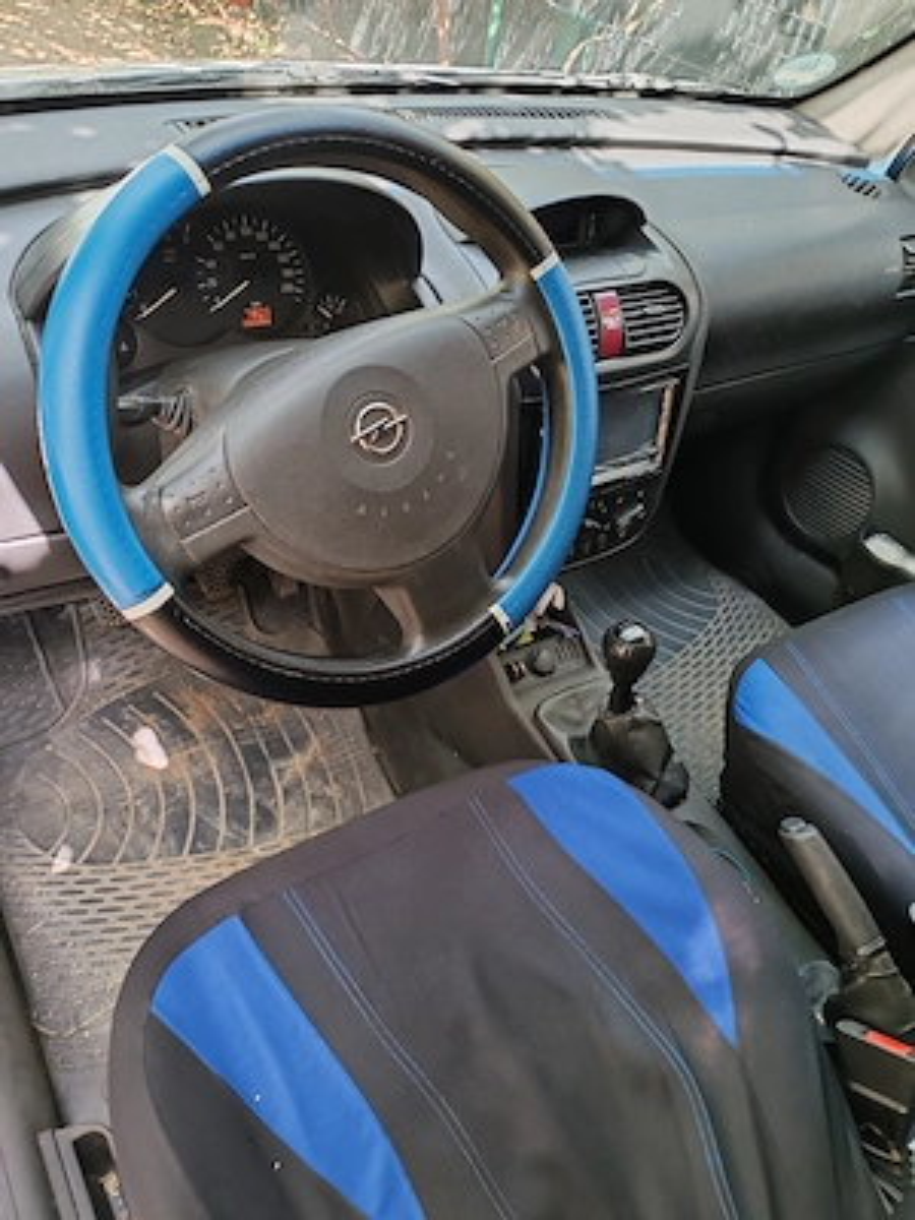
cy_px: 610
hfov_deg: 51.4
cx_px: 458
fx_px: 952
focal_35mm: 27
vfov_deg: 65.3
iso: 500
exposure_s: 1/100
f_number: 1.9
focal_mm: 6.12
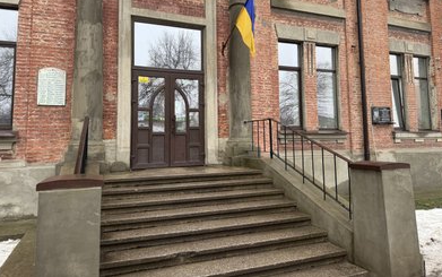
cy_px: 110
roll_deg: +0.8
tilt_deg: +4.9
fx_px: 313
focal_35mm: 26
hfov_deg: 70.4
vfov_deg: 47.4
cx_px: 220
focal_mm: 6.76
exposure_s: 1/121
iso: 160
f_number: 1.78
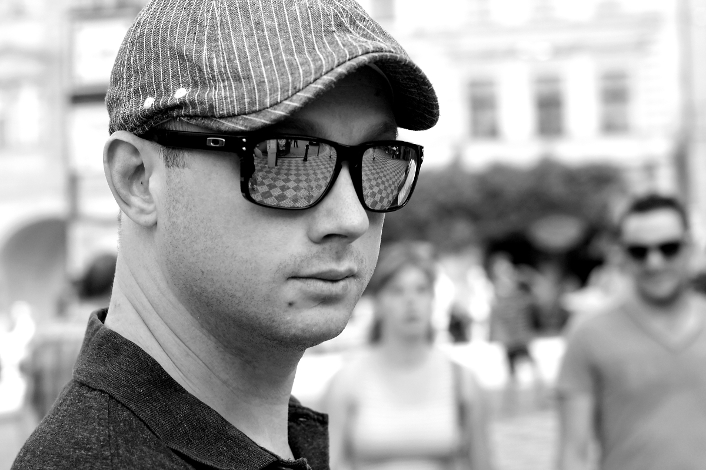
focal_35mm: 75
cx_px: 353
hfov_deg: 27.0
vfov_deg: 18.2
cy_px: 235
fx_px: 1471
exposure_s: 1/400
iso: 200
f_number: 4
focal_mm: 50
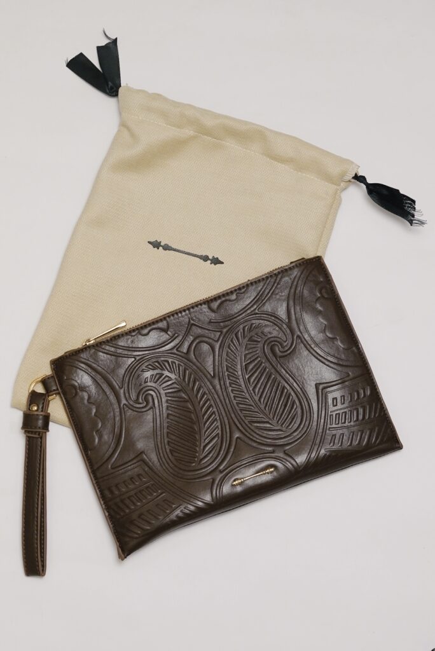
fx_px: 1357
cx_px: 218
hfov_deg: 18.2
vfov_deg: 27.0
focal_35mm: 75
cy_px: 326
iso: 800
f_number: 4
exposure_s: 1/160
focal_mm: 50
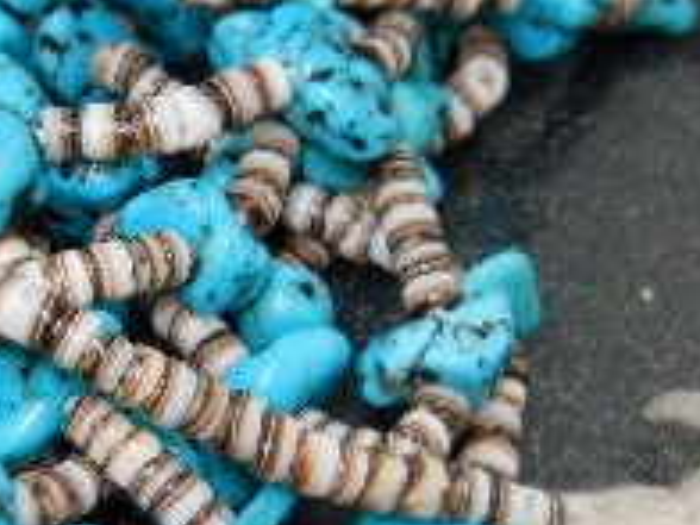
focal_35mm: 98
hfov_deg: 19.8
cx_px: 139
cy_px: 307
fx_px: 1982
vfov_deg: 15.1
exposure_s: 1/30
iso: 562
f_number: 7
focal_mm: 5.4
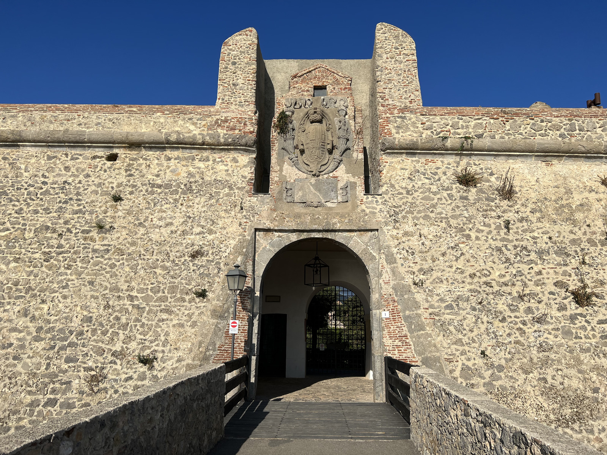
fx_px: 456
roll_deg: -0.9
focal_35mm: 26
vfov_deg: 53.1
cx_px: 304
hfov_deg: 67.3
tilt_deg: +13.4
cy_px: 228
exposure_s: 1/7463
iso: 50
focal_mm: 5.7
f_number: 1.5
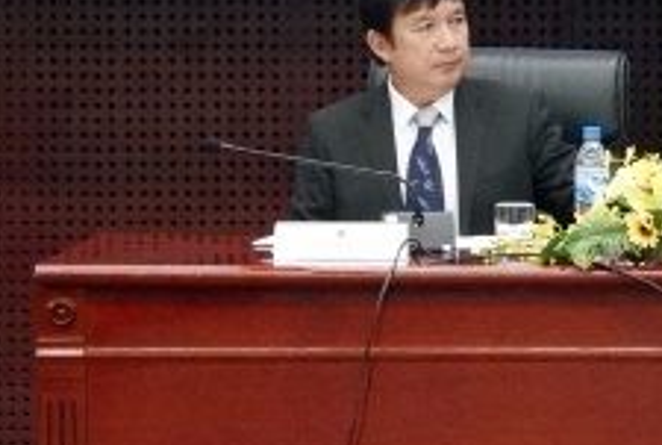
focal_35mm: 173
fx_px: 3188
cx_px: 771
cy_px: -74
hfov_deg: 11.6
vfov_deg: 7.9
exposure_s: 1/140
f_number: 5.6
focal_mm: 43.4
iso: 6400
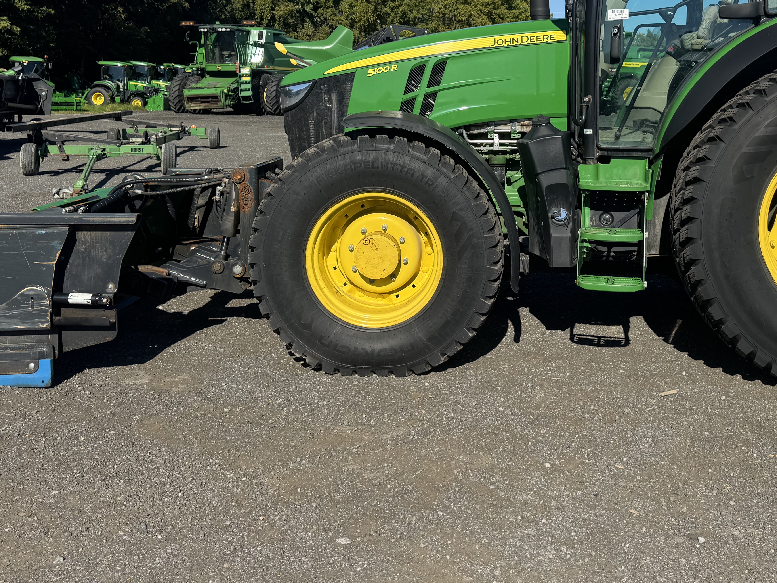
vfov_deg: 35.8
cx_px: 482
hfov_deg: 47.5
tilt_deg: -2.4
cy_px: 128
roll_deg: +0.5
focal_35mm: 39
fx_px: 875
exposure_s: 1/4310
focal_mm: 6.76
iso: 80
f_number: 1.78
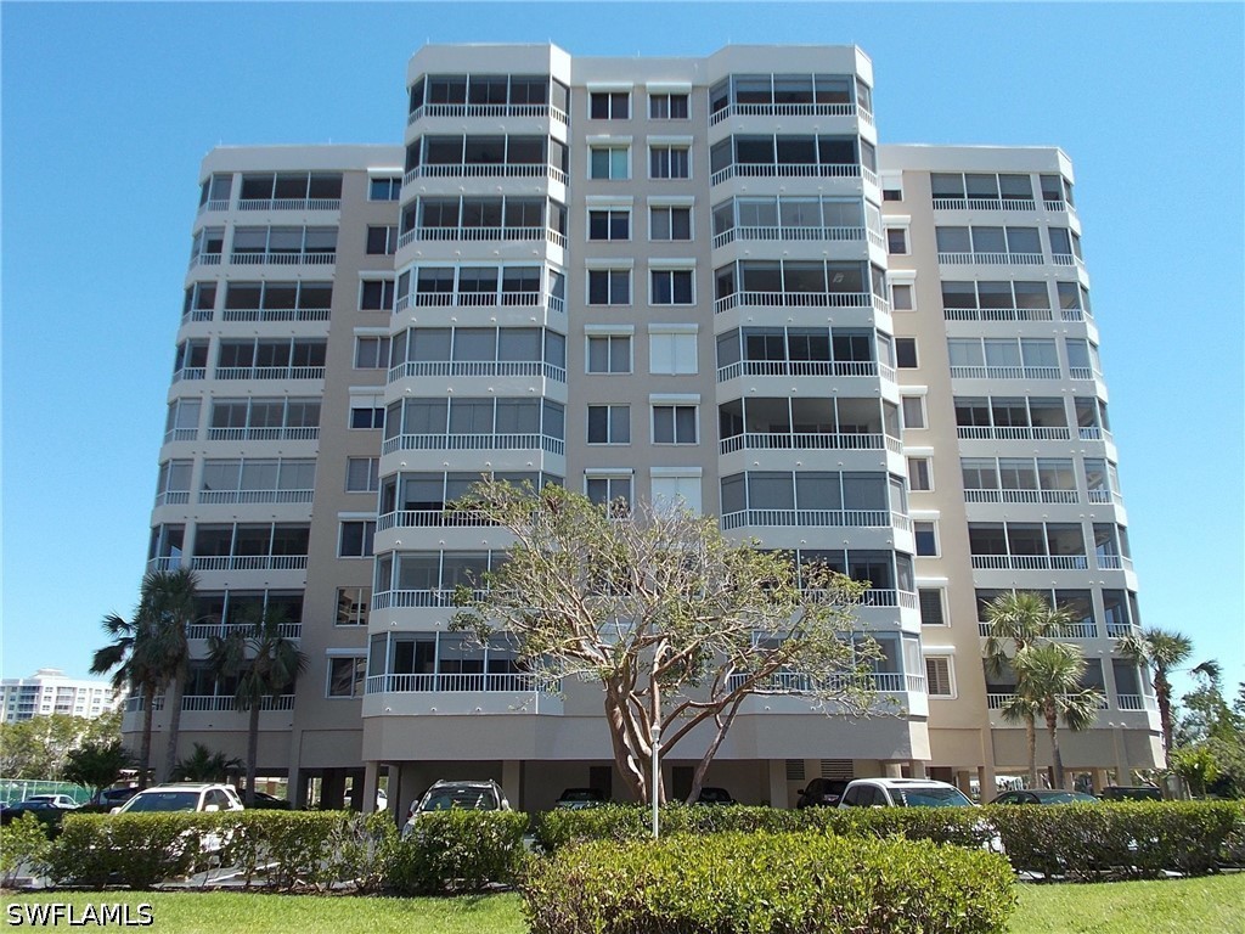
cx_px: 622
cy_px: 467
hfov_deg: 60.0
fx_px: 1079
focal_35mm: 30
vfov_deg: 46.8
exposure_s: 1/400
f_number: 3.4
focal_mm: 5.3
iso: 80
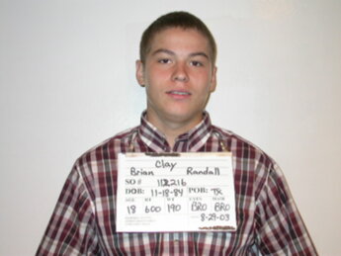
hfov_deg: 32.2
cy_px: 128
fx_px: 591
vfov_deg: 24.4
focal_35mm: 60
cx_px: 170
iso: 100
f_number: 3.1
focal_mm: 12.4
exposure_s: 1/60.3
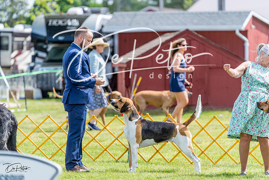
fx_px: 1390
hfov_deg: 11.1
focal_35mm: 186
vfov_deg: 7.4
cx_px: 134
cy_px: 90
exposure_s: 1/1000
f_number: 3.5
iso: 200
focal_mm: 186
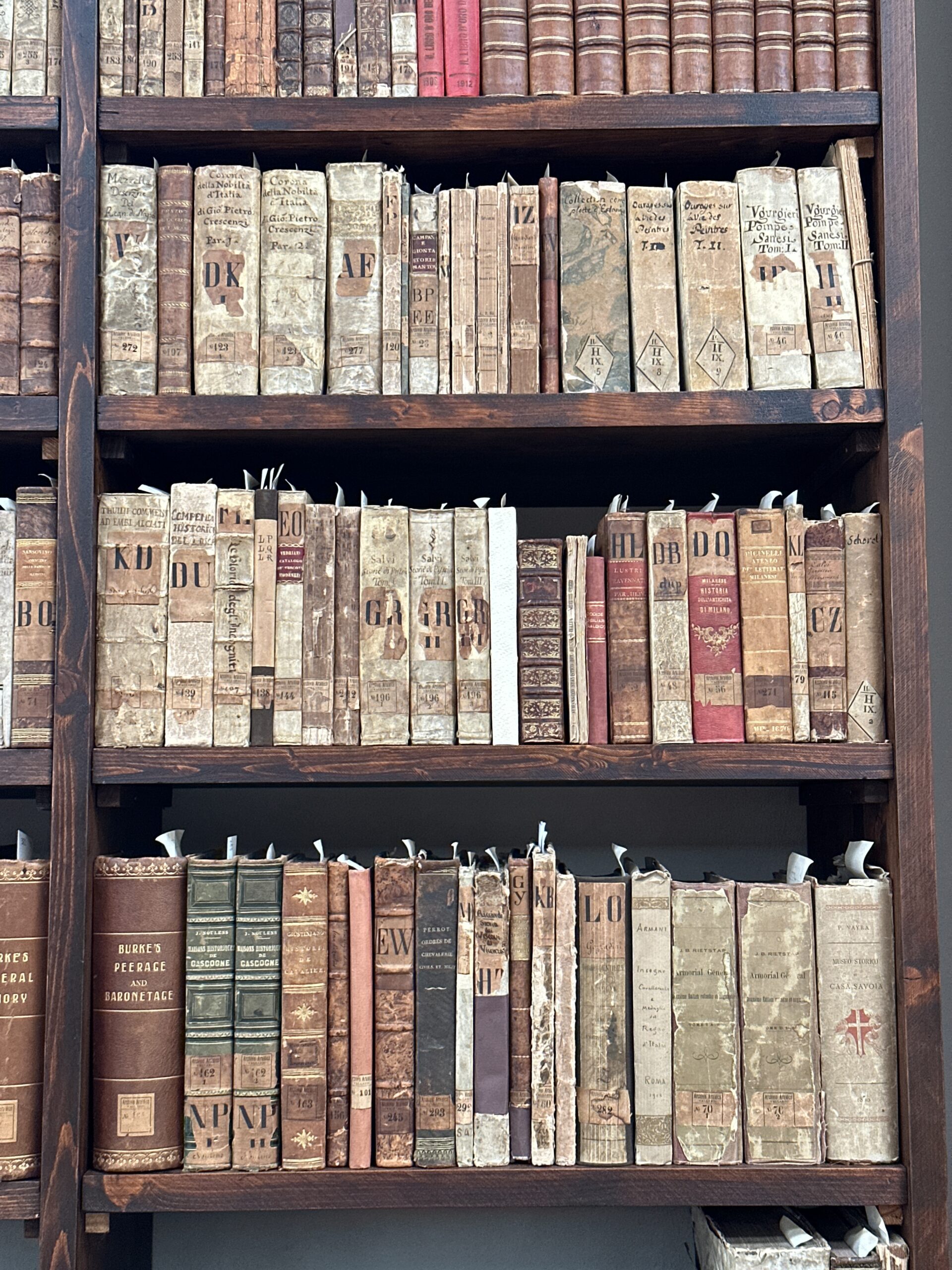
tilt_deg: +5.0
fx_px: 1760
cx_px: 476
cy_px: 635
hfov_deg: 30.3
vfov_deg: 39.7
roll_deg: -0.1
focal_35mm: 48
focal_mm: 6.86
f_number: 1.78
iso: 250
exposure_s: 1/60
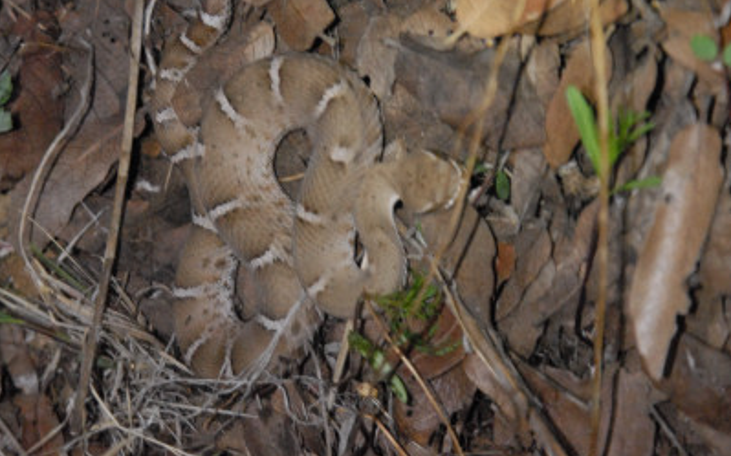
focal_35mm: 173
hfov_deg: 12.1
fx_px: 3440
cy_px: 249
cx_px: 365
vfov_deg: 7.6
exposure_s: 1/30
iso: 1600
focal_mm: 75
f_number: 5.6
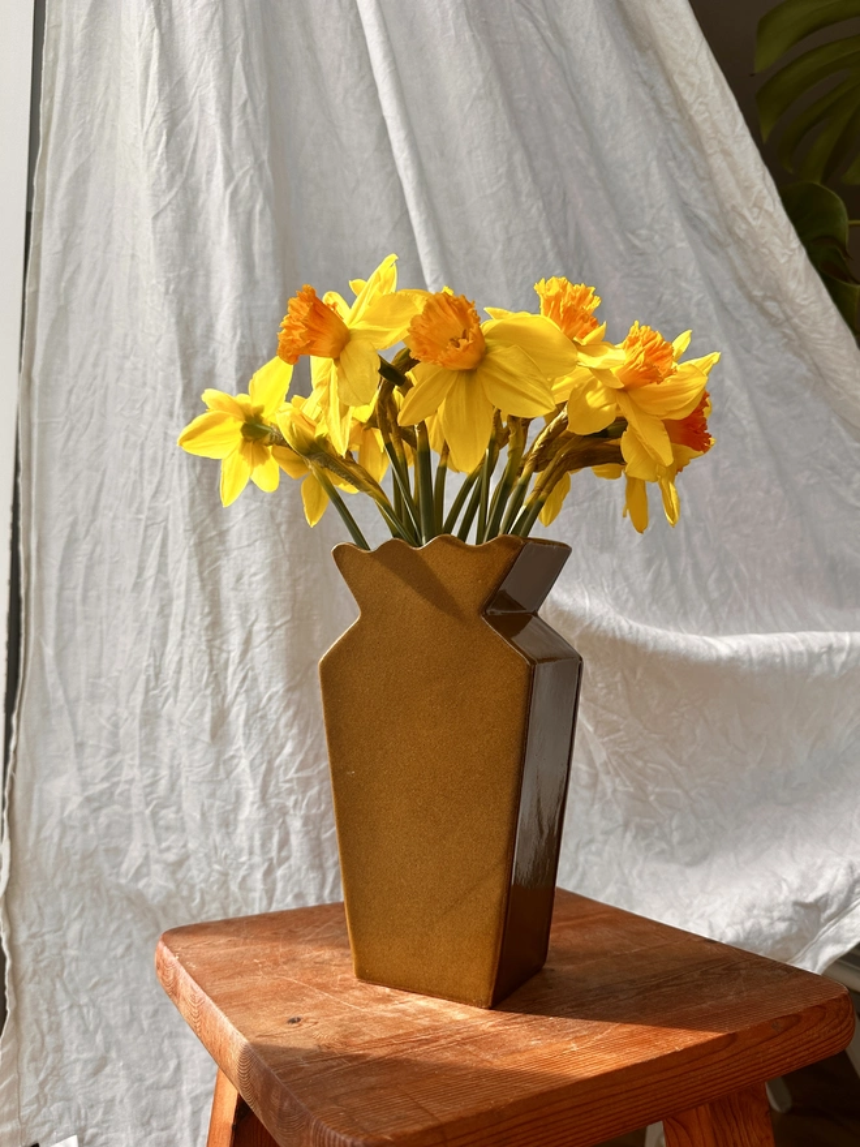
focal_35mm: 24
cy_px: 574
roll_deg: +0.0
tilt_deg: +5.4
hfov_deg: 56.8
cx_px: 430
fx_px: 795
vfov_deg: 71.6
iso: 80
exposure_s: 1/529
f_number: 1.78
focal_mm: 6.86
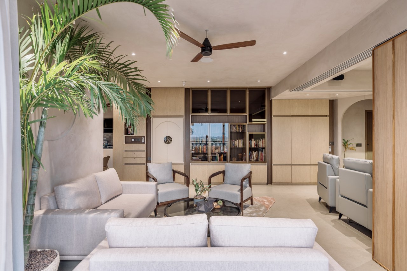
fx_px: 203
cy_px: 136
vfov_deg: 67.4
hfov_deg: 90.0
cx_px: 204
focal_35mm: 18
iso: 200
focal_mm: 18
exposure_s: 1/3
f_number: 8
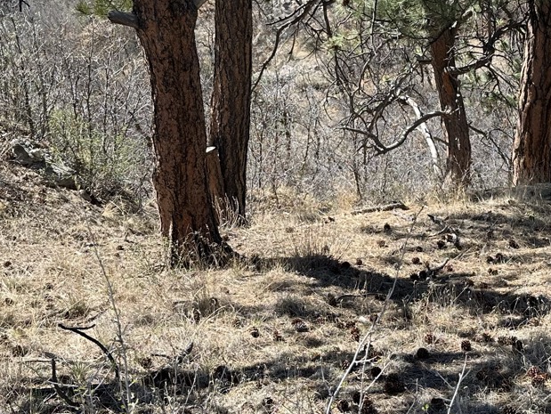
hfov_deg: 30.4
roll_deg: +1.0
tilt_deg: -14.4
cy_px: 121
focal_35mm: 62
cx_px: 442
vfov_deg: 23.5
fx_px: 987
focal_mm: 6.86
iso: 80
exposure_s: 1/1289
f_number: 1.78
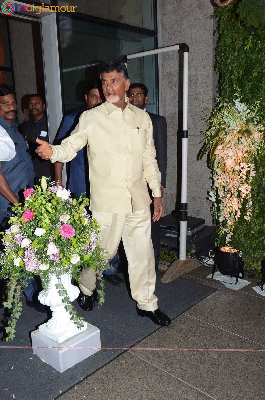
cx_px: 132
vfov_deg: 57.3
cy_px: 200
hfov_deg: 39.8
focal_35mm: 33
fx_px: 366
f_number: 6.3
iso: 500
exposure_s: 1/125
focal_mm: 22
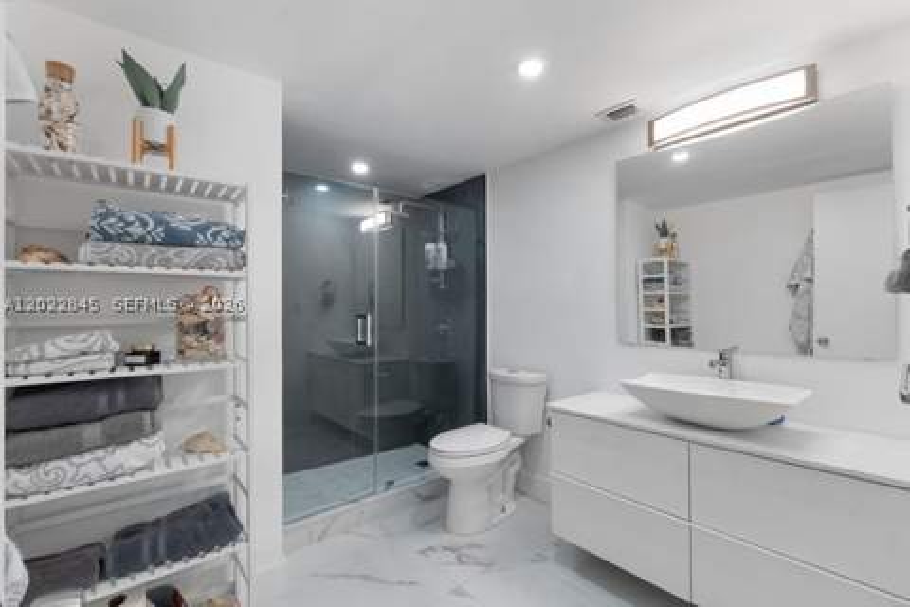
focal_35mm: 16
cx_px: 455
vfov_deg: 73.7
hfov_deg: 96.7
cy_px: 304
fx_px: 404
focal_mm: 16
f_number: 14
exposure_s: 1/4
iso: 250
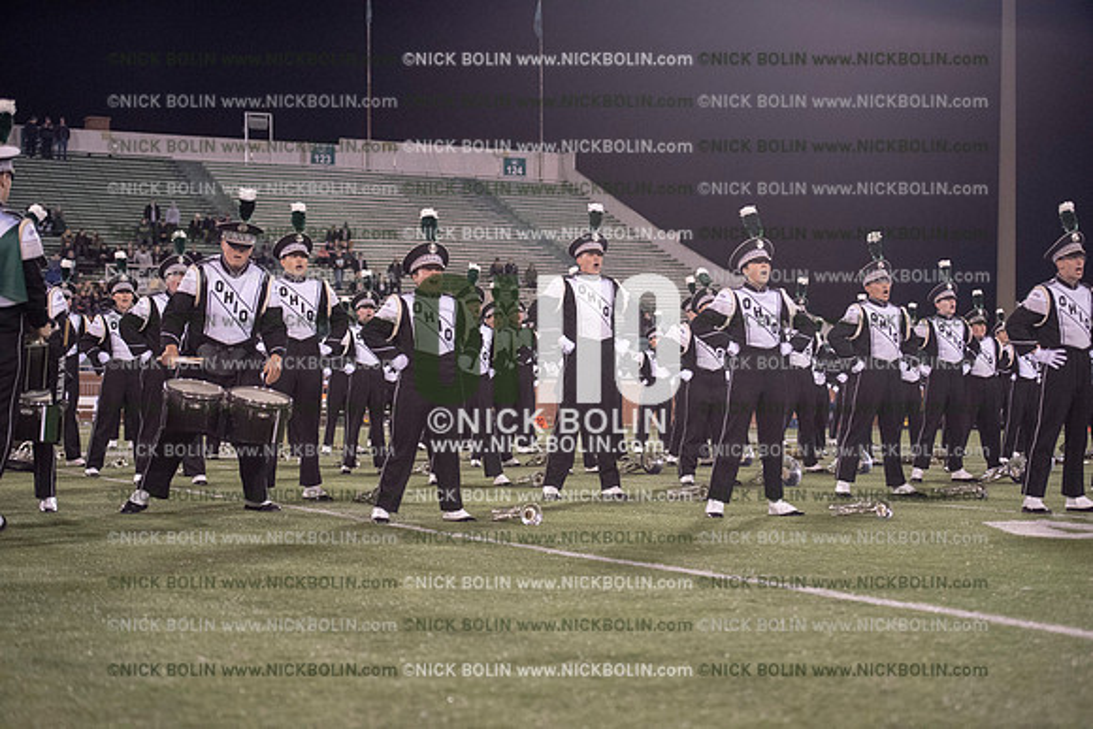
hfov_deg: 28.8
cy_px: 364
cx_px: 546
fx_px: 2126
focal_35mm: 70
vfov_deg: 19.5
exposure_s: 1/1250
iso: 5000
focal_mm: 70
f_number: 3.2
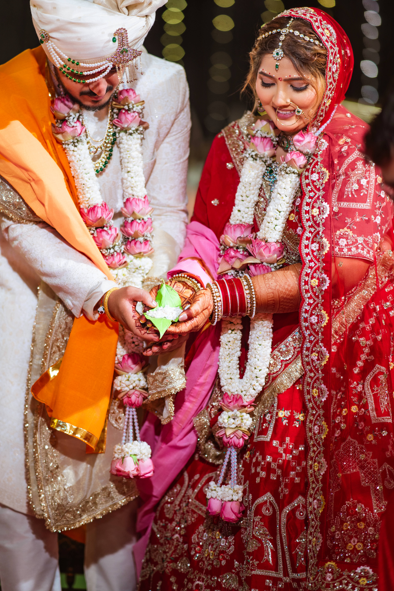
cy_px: 268
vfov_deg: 20.4
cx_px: 178
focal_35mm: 100
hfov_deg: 13.7
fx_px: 1641
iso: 250
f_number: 1.4
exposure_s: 1/200
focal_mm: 85
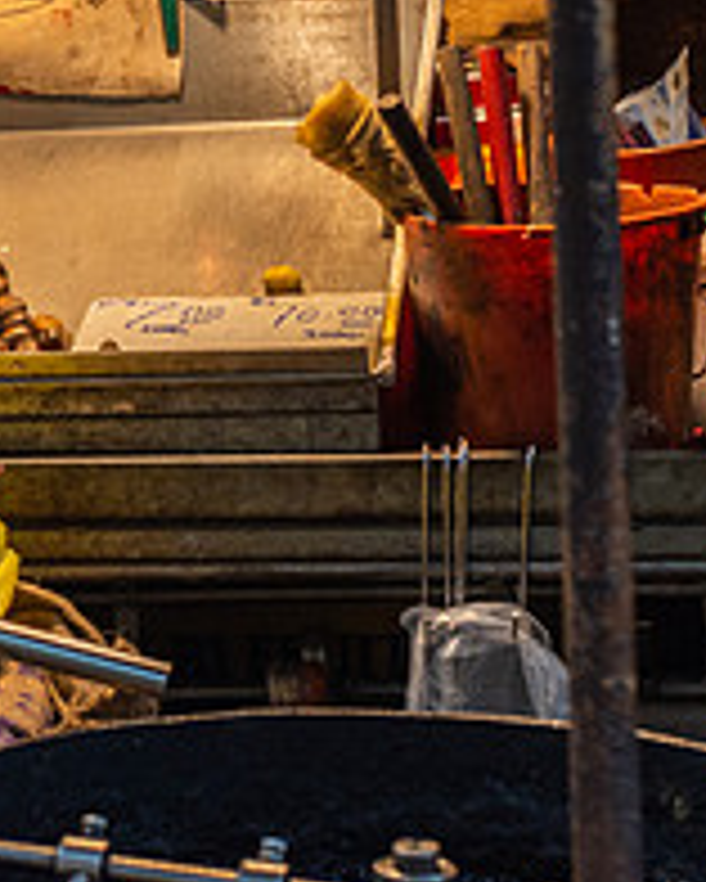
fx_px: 4097
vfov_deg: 12.2
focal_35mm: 157
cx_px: -254
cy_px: 125
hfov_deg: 9.6
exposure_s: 1/90
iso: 1600
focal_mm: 50
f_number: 5.6
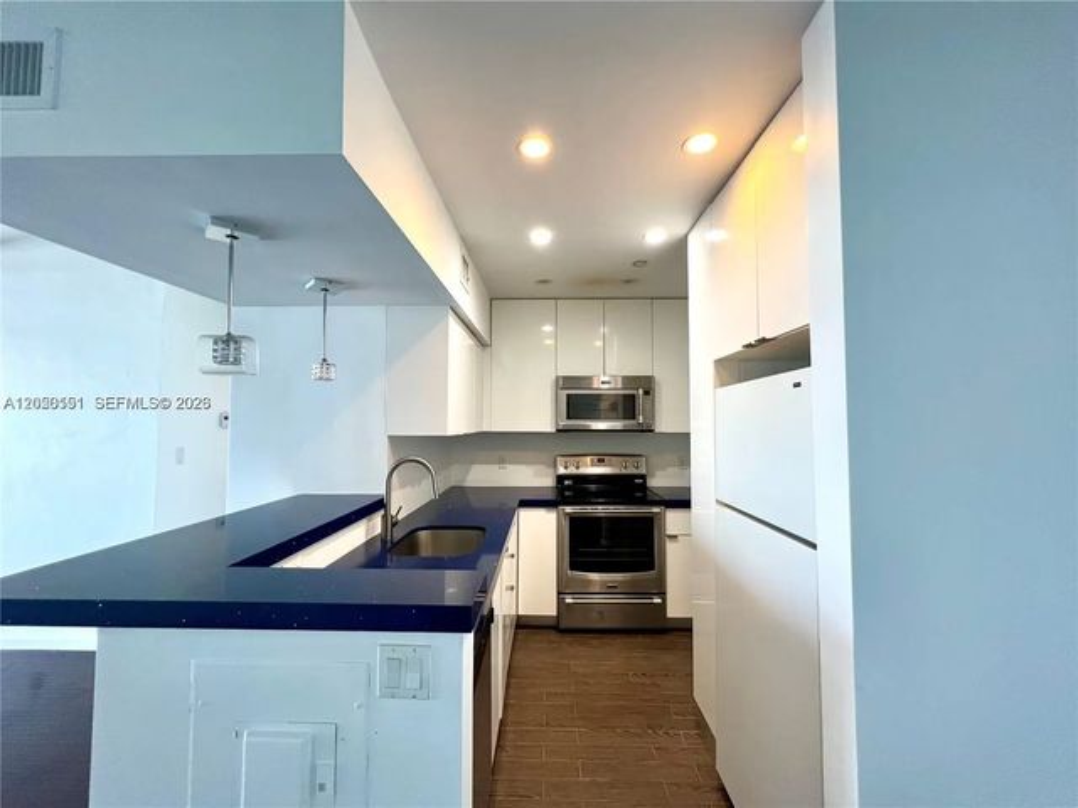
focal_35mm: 13
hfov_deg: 106.2
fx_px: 405
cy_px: 404
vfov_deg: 89.9
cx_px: 539
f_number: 1.8
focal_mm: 1.57
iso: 160
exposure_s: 1/120
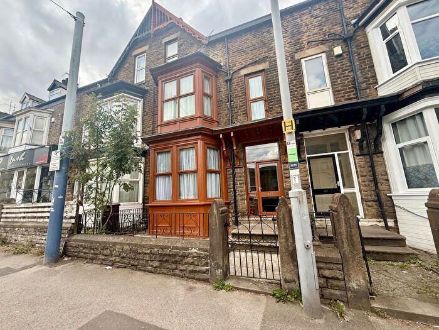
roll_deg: +1.6
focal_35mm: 14
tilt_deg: +12.1
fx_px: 178
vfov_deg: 85.7
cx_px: 220
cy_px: 165
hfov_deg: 102.1
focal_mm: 2.22
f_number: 2.2
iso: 50
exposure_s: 1/408
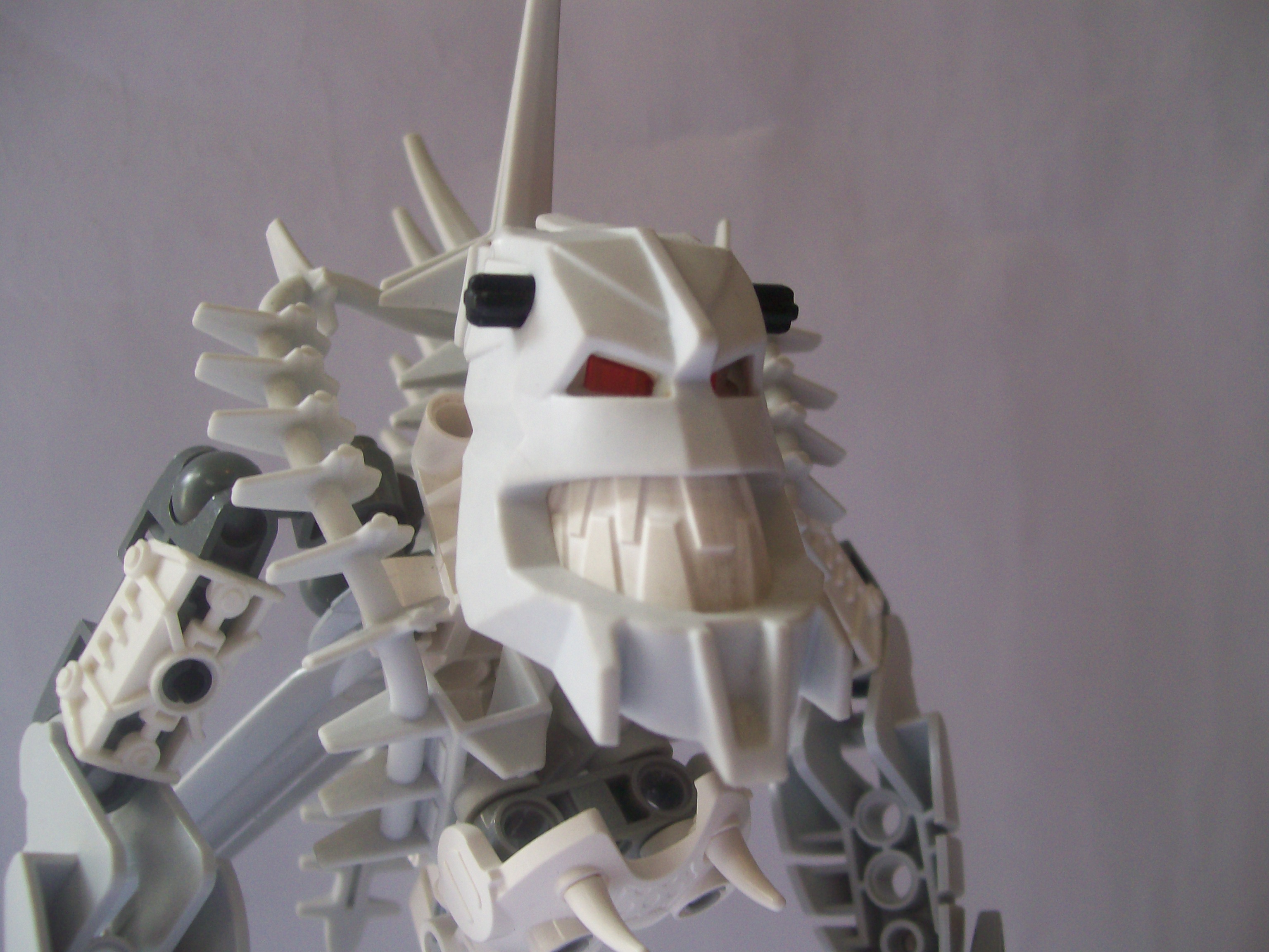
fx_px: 1320
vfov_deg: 39.7
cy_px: 476
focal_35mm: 36
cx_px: 634
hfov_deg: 51.4
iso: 80
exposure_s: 1/80.4
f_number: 2.7
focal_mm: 6
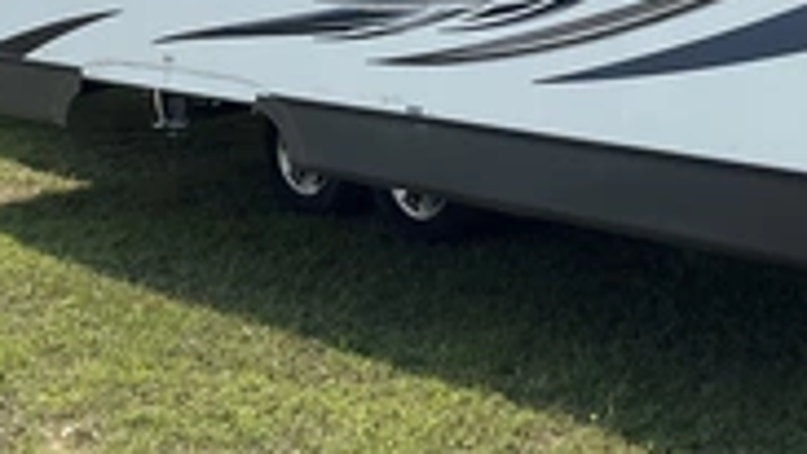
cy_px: -110
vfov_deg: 16.6
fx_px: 1477
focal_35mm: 69
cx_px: 604
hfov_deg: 30.1
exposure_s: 1/3534
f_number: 1.8
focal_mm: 3
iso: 25
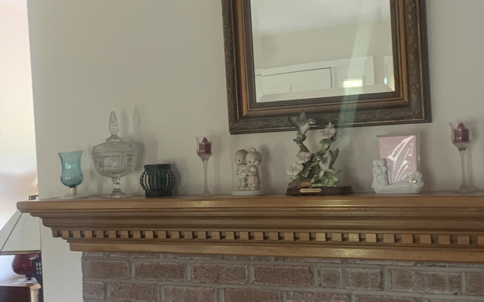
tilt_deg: -0.9
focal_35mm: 68
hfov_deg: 30.1
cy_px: 143
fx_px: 897
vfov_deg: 19.1
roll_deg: +2.4
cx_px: 192
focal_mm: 4.25
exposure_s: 1/60
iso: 320
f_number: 1.8
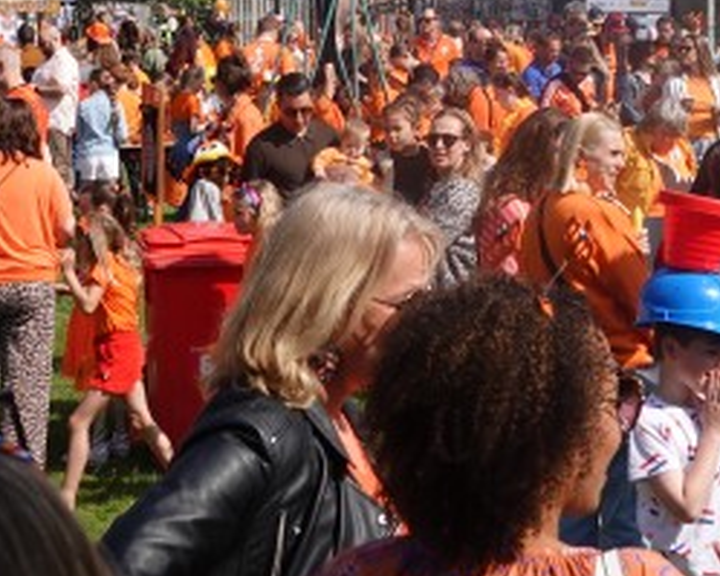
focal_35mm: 105
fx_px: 2237
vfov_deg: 14.3
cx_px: 547
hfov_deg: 18.2
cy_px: -49
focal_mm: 11.26
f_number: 4
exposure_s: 1/800
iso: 100
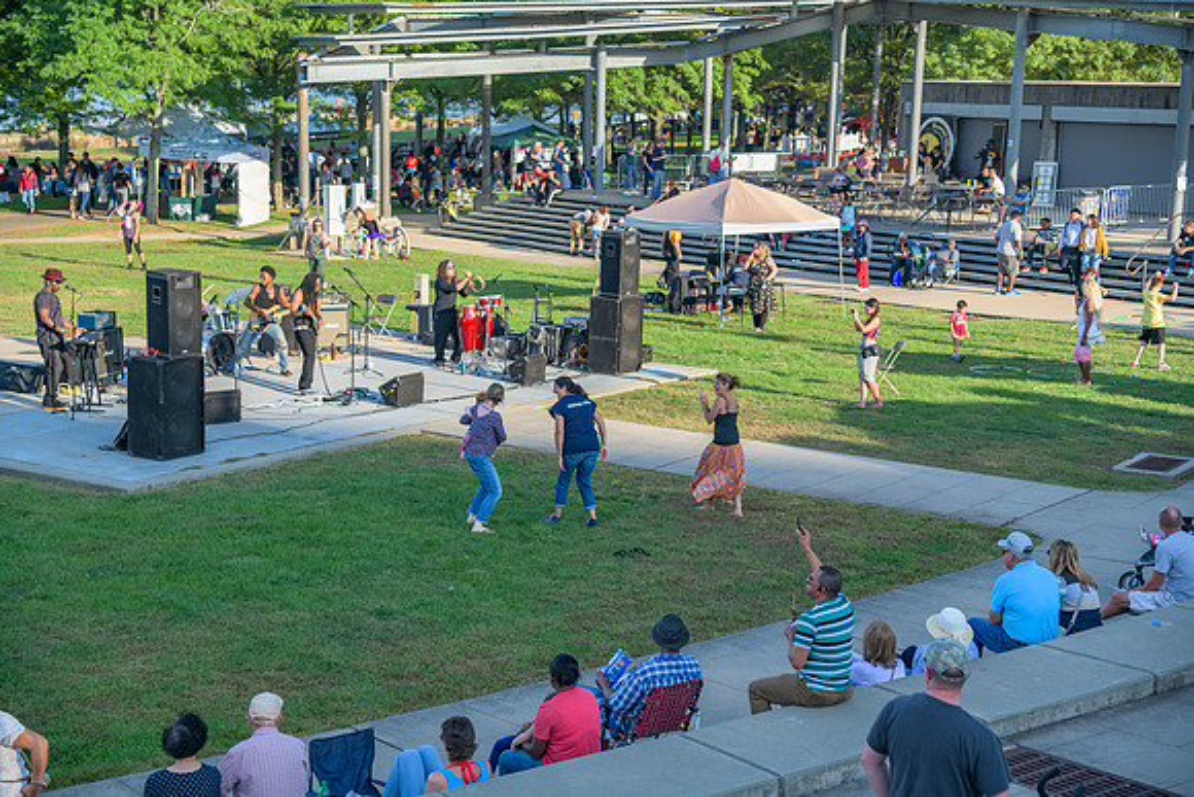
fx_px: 2057
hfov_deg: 32.4
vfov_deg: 21.9
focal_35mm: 62
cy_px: 398
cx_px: 597
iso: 125
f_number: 4
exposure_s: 1/200
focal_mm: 62
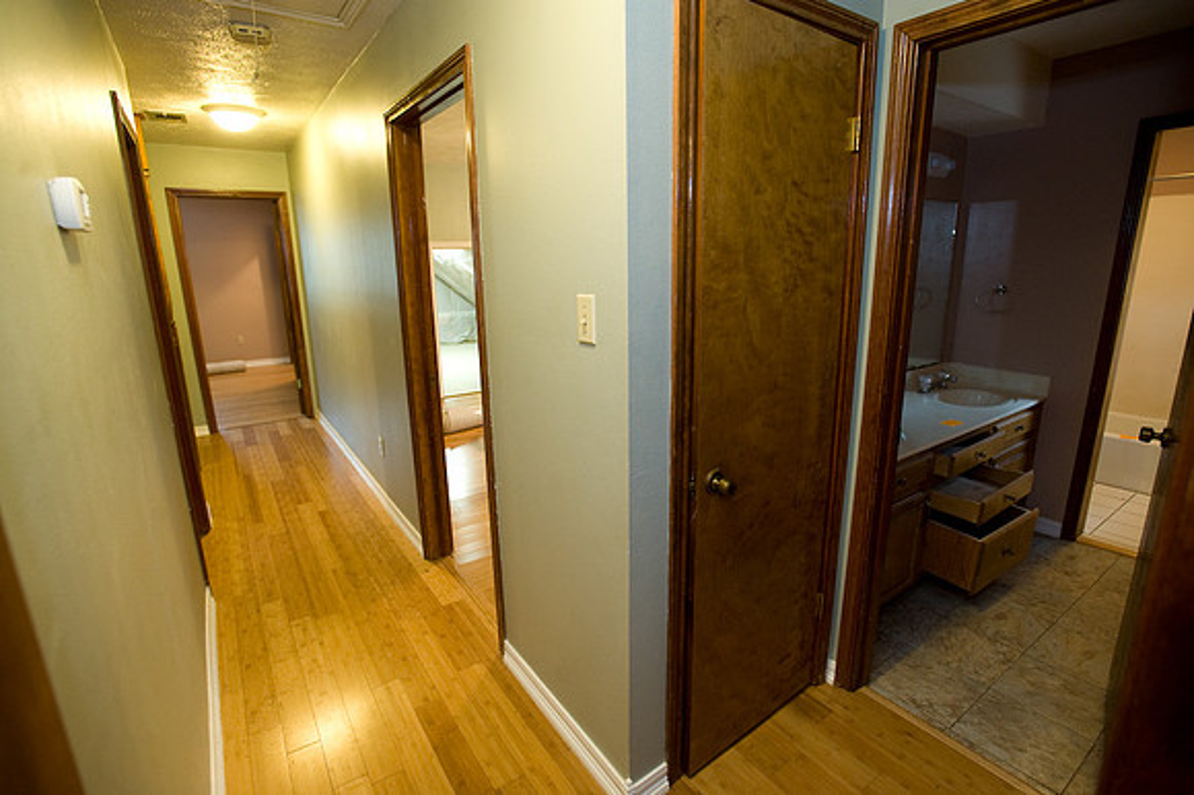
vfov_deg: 70.4
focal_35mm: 17
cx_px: 597
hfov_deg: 93.3
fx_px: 563
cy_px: 398
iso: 1250
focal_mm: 17
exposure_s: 1/25
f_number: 4
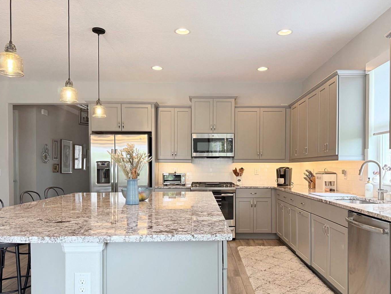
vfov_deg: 49.6
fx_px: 316
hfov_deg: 63.4
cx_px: 208
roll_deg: +0.1
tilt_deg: -0.5
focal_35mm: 28
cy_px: 169
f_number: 1.78
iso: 160
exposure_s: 1/152
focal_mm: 6.76
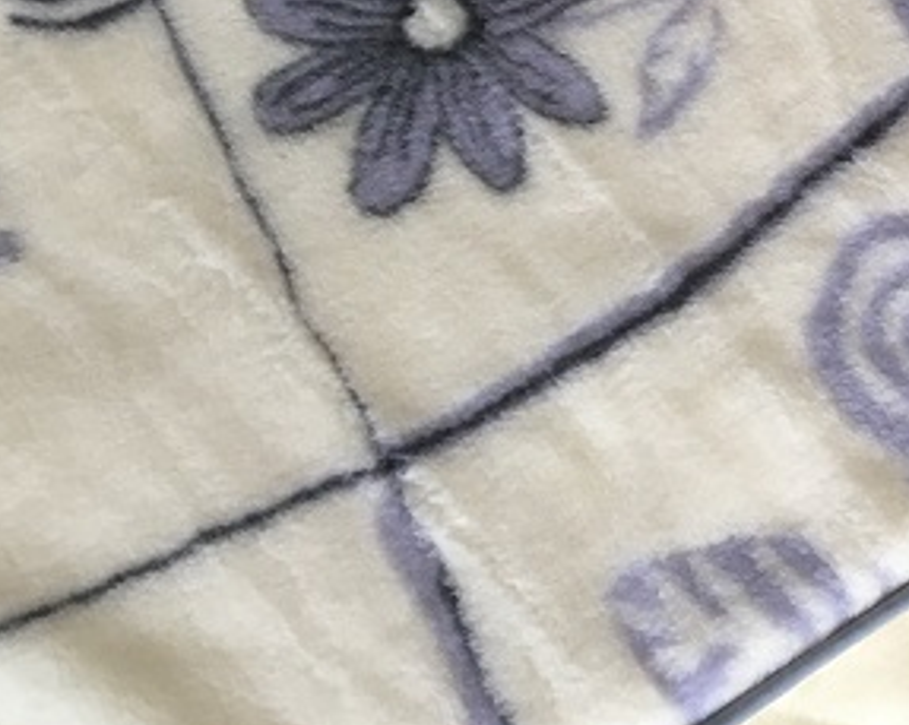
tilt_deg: -54.4
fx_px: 2123
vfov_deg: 18.5
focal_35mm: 79
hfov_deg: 22.3
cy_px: -101
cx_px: 1090
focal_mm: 4.15
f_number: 2.2
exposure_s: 1/33
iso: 100
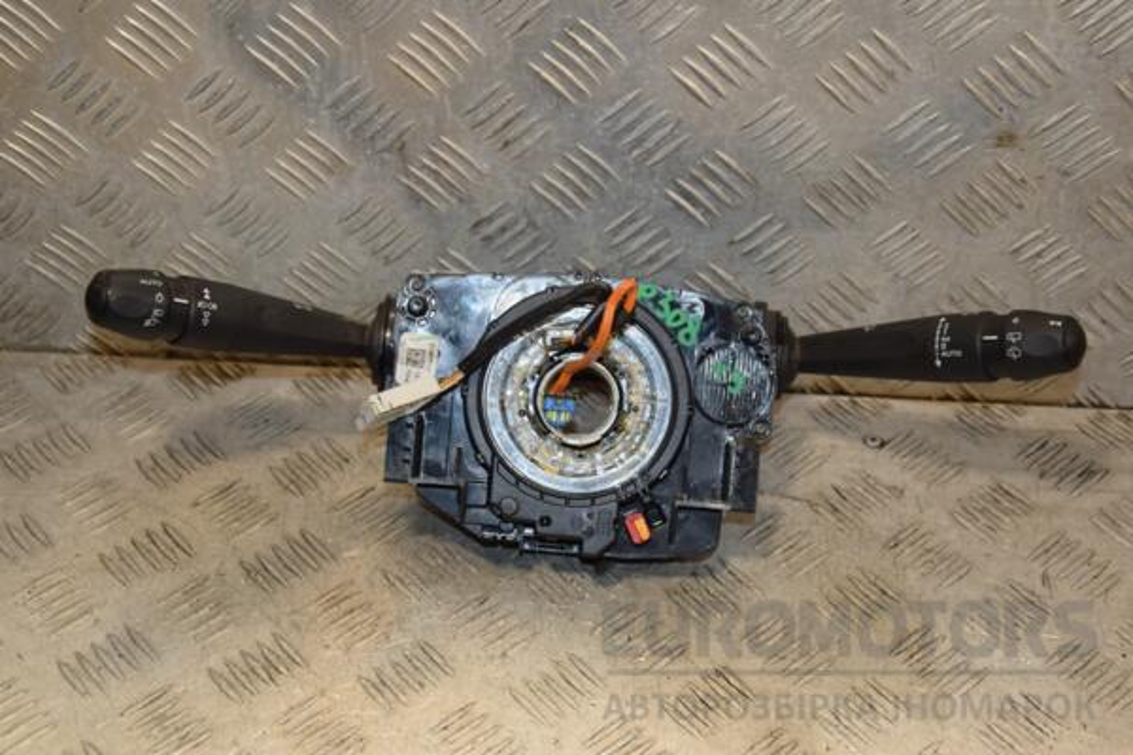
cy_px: 378
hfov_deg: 33.4
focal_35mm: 60
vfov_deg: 22.6
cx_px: 566
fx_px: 1888
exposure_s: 1/200
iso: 800
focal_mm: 40
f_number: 5.6
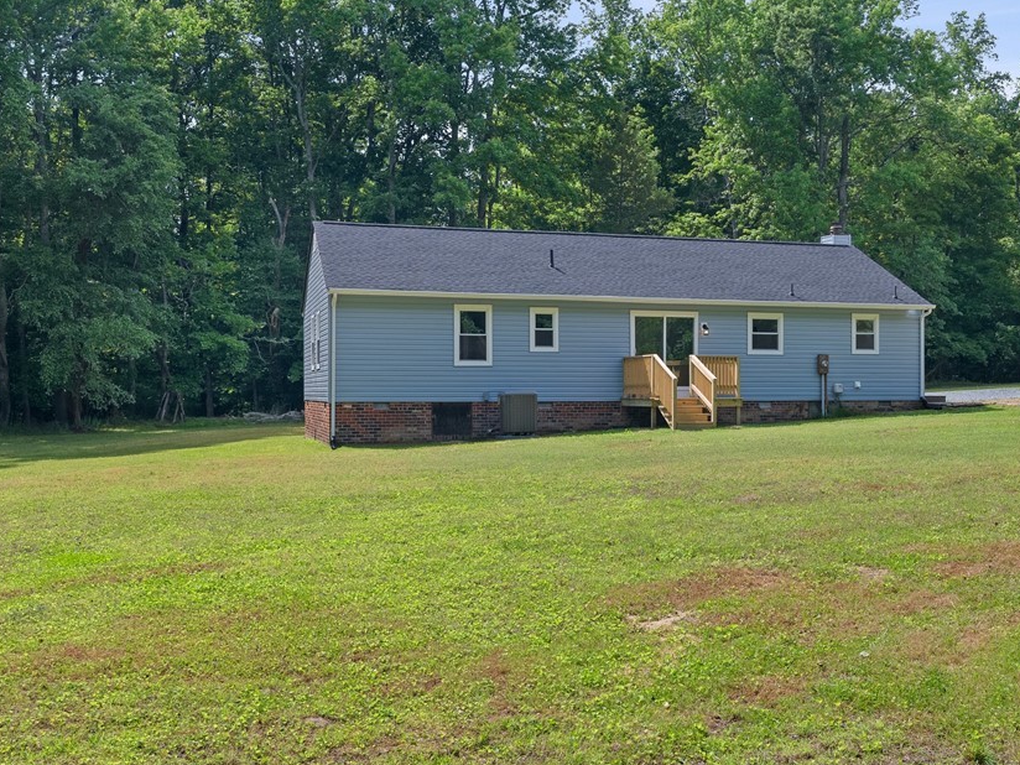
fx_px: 1120
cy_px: 387
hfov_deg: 48.7
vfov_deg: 37.7
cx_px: 600
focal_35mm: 38
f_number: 8
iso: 800
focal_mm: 30
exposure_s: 1/200
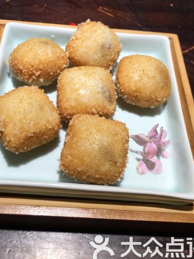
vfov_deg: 45.3
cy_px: 92
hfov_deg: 35.1
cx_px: 83
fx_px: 307
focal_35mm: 41
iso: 25
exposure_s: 1/101
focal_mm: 4.15
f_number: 2.2
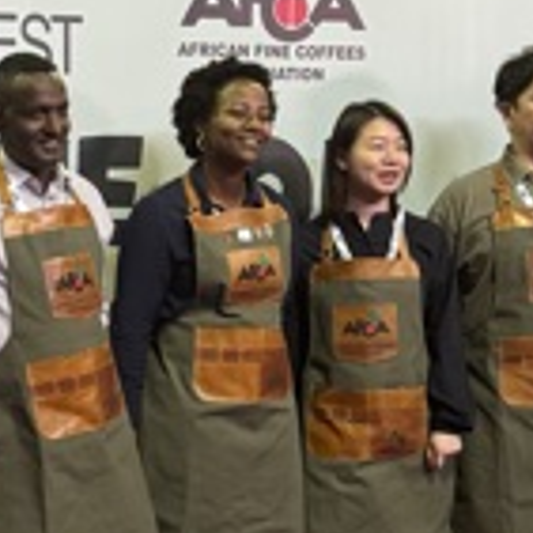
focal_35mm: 90
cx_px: 8
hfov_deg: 18.8
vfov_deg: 19.2
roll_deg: -0.5
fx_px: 1568
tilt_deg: -8.8
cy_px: 393
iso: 400
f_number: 1.78
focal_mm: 6.86
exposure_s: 1/50
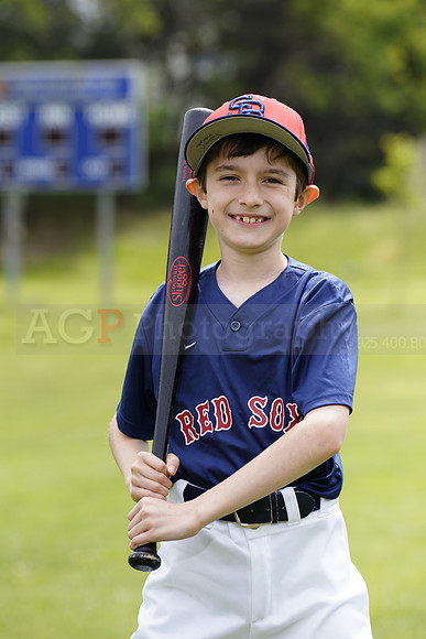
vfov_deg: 10.3
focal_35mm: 200
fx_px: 3548
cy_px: 320
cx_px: 213
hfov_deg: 6.9
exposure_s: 1/250
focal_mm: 200
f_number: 6.3
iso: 100
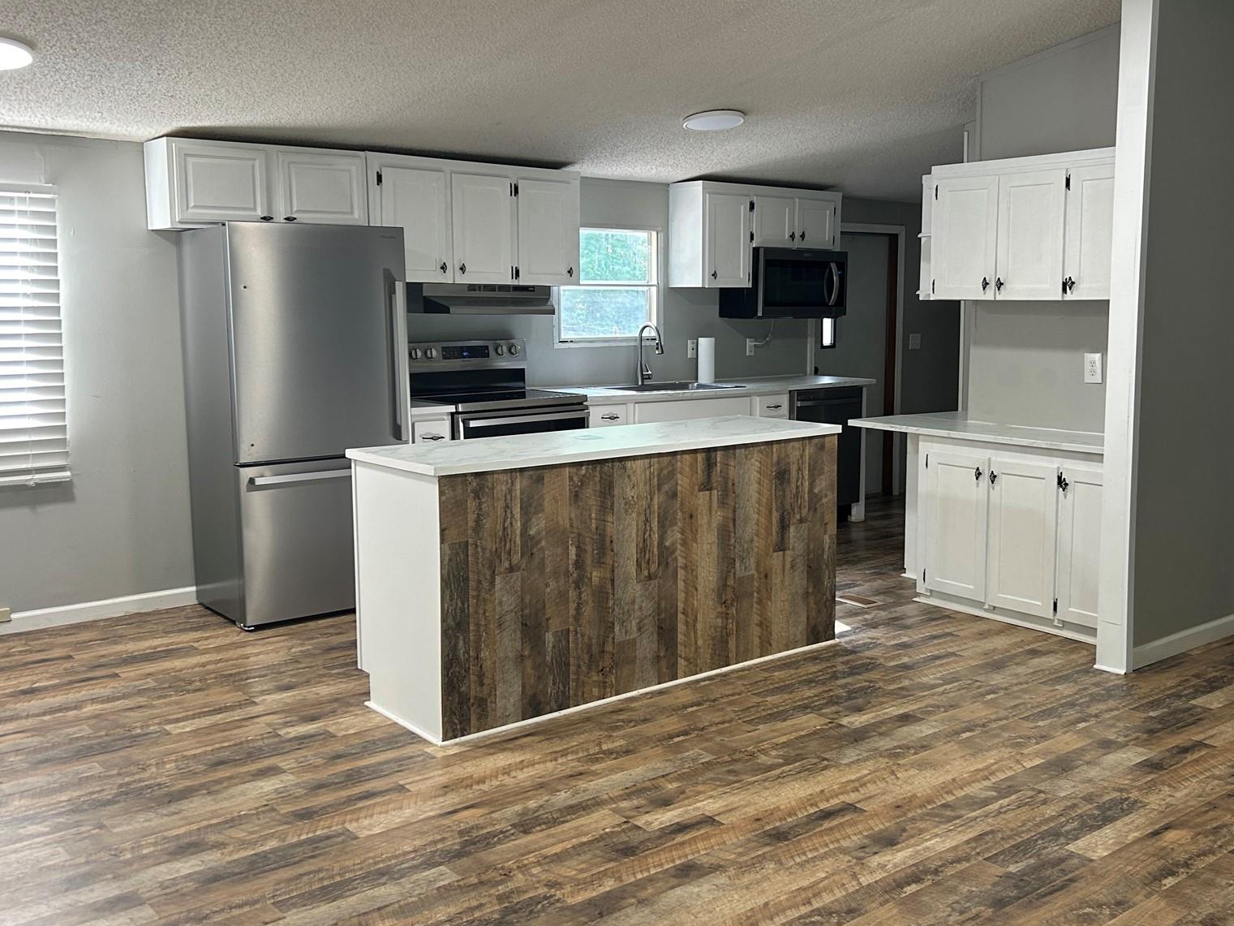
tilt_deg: -6.1
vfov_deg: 40.7
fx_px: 1248
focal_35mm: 35
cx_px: 714
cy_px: 422
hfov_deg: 52.4
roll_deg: -0.3
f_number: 1.5
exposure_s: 1/60
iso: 100
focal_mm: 5.7
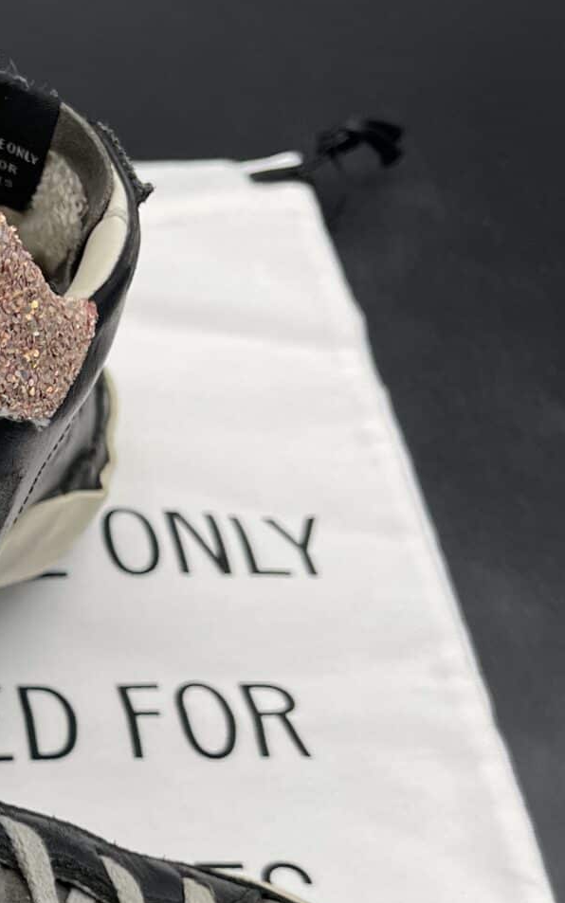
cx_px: -276
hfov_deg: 16.2
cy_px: 716
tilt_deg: -54.8
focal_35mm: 74
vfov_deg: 27.3
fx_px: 1822
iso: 32
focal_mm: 5.1
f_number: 1.6
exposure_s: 1/615
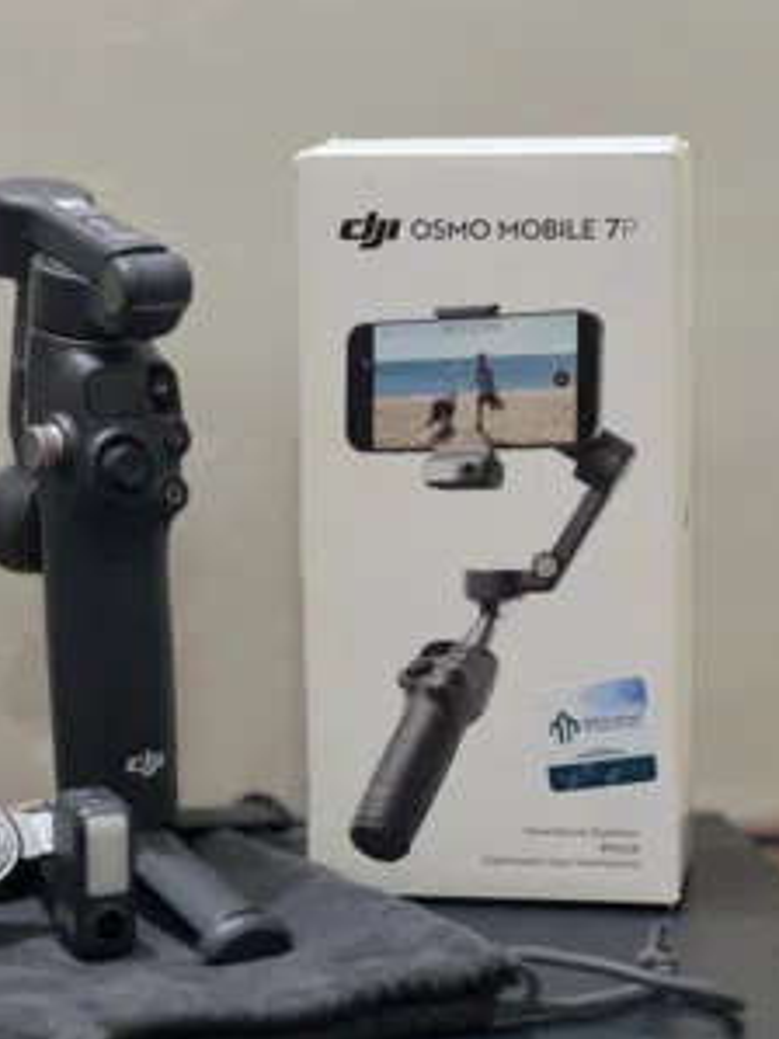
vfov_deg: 19.1
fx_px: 3093
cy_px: 466
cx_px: 320
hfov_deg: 14.3
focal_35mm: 103
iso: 320
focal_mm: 9
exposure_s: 1/33
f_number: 2.8
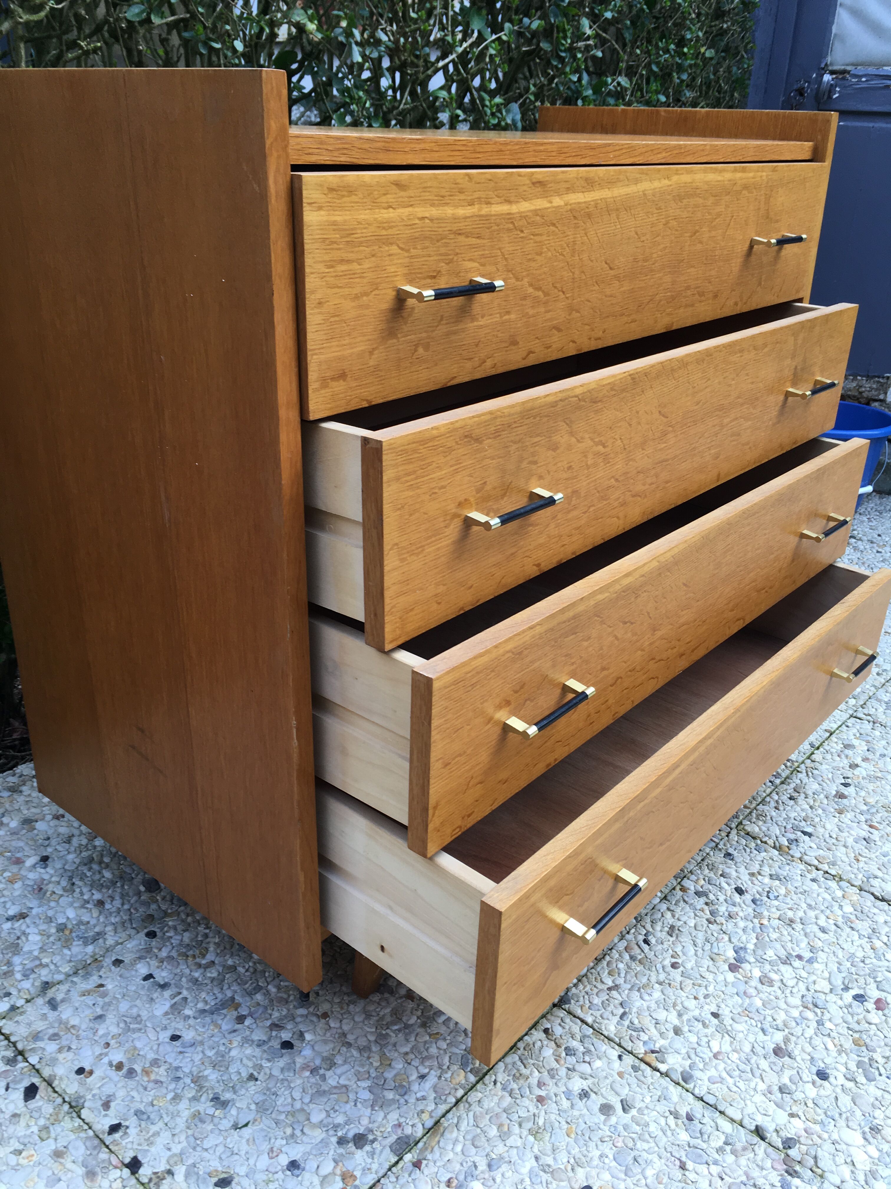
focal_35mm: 29
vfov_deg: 61.7
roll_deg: -1.6
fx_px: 995
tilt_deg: -23.8
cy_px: 594
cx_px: 446
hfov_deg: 48.2
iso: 25
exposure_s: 1/100
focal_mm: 4.15
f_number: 2.2
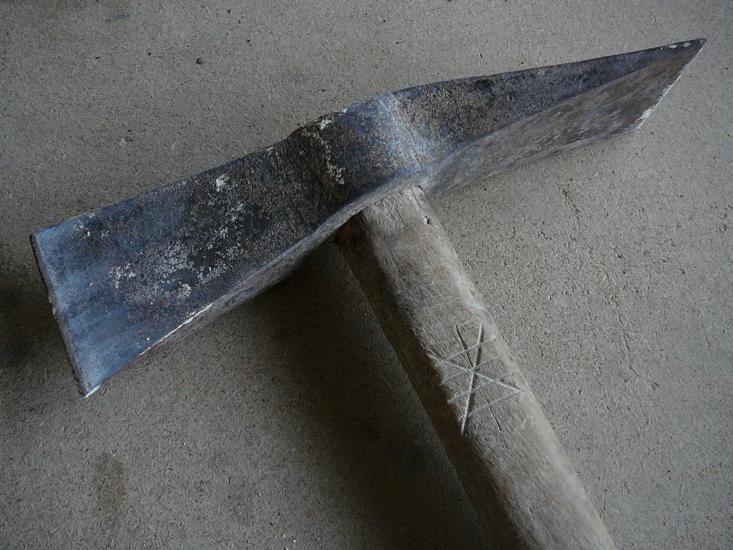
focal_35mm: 35
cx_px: 366
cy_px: 275
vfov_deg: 40.7
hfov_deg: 52.6
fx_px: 741
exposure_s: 1/50
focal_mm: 5.2
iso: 100
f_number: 2.8
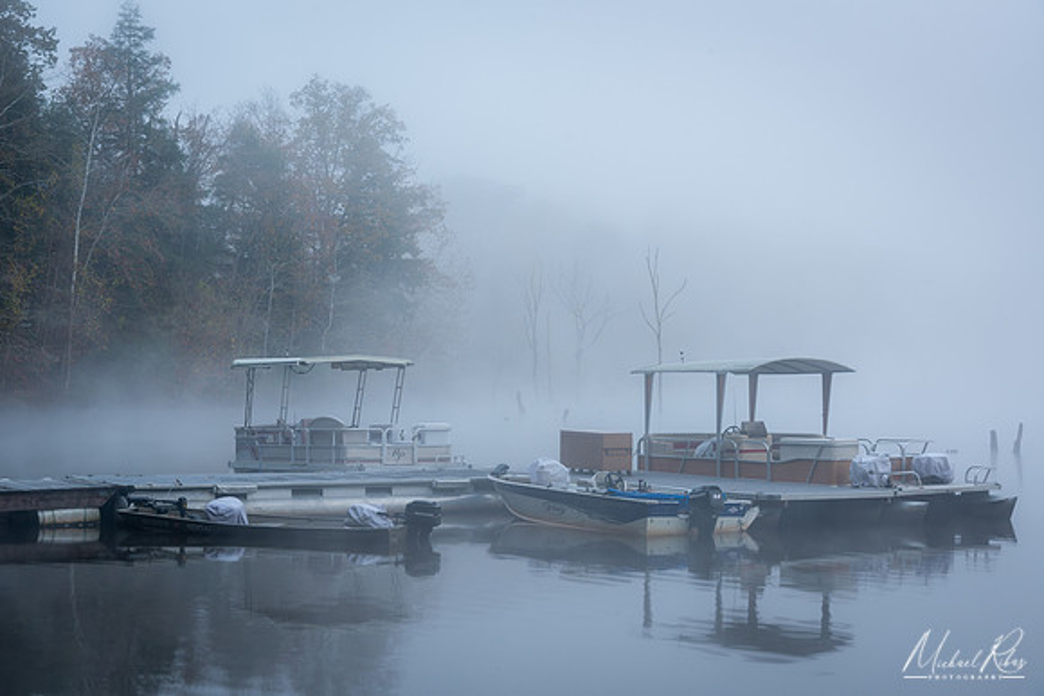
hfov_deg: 33.6
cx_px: 508
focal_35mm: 60
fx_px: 1730
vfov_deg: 22.8
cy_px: 338
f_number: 11
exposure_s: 1/3
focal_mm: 58
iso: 100
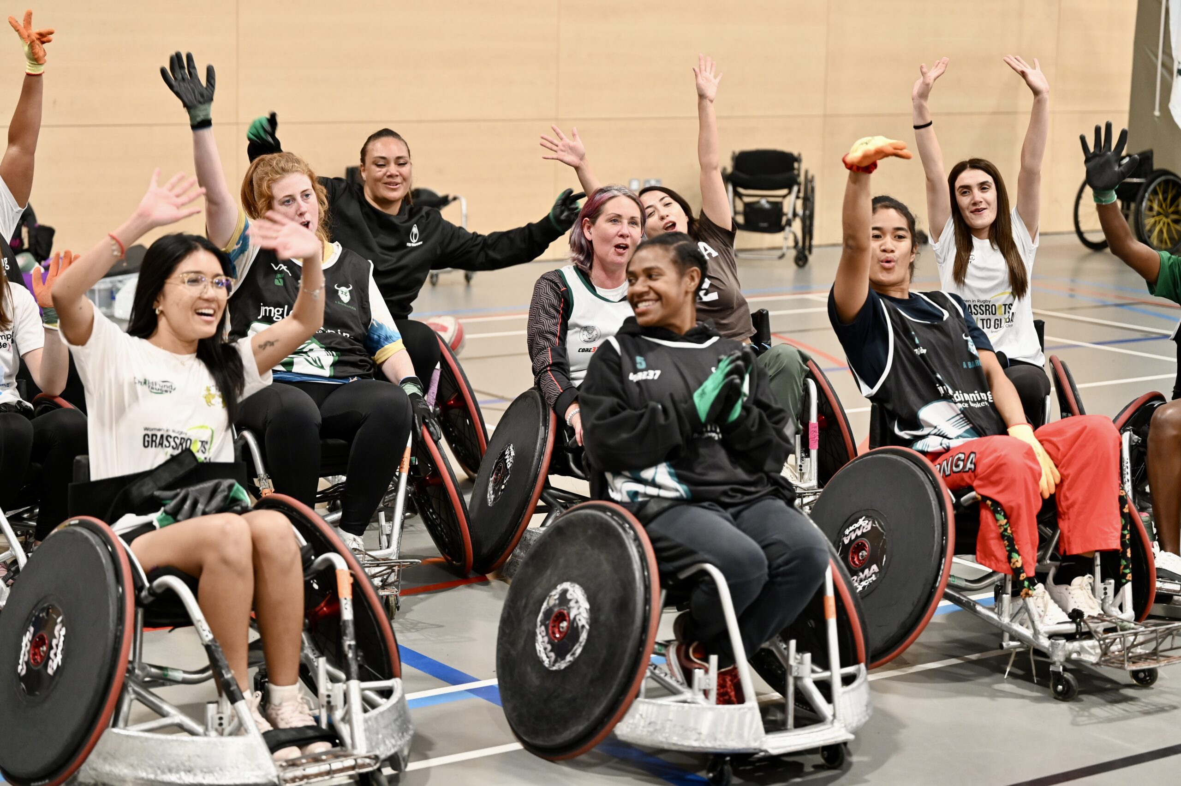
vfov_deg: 18.9
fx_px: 2360
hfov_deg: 28.1
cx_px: 590
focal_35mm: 72
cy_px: 393
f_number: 2.8
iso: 1600
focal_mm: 72
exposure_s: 1/125
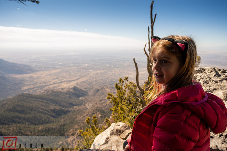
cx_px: 114
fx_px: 161
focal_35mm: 26
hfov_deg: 70.5
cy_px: 76
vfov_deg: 50.4
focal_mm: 25.5
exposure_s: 1/640
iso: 200
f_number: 5.6
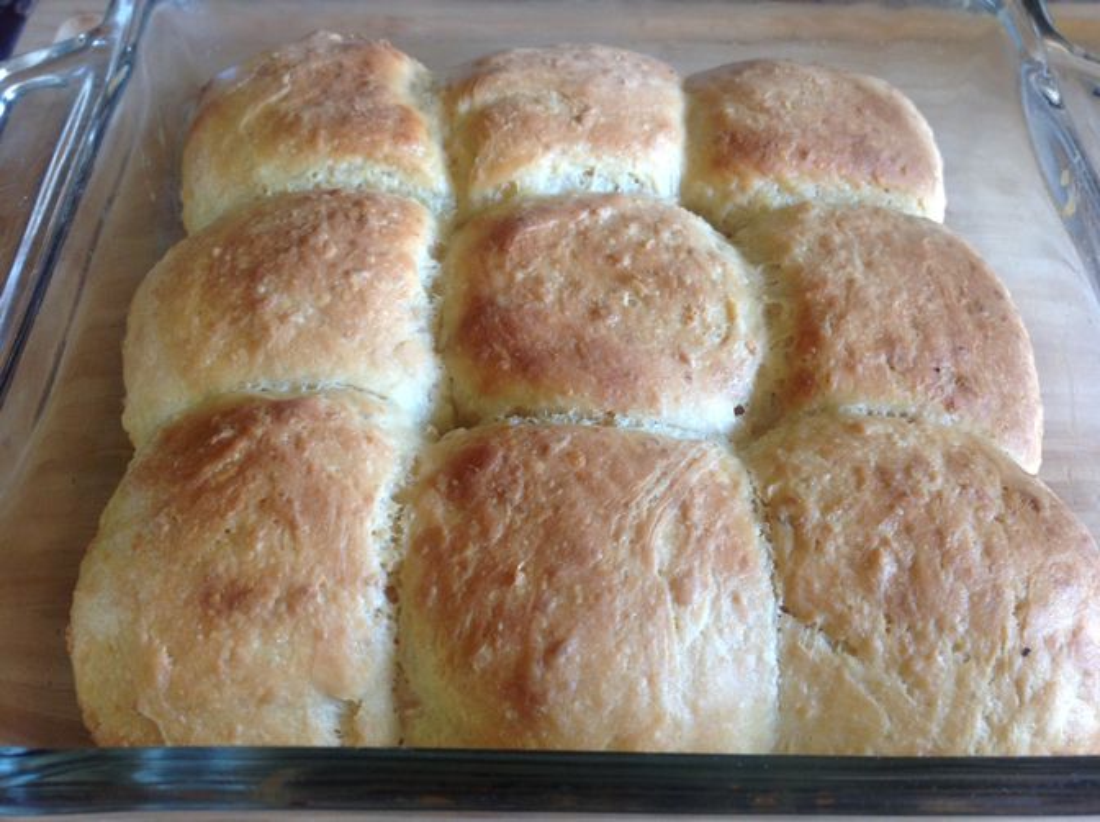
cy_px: 411
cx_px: 550
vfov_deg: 40.6
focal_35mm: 35
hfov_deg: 52.7
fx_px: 1111
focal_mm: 4.28
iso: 64
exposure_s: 1/15
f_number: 2.4
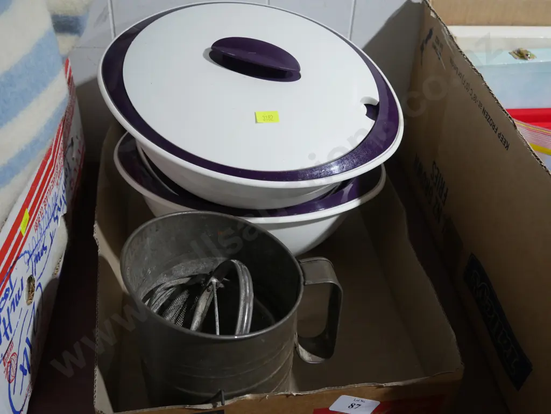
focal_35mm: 40
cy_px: 207
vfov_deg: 36.0
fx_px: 637
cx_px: 276
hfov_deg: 46.8
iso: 1000
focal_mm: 20
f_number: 4.4
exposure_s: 1/60
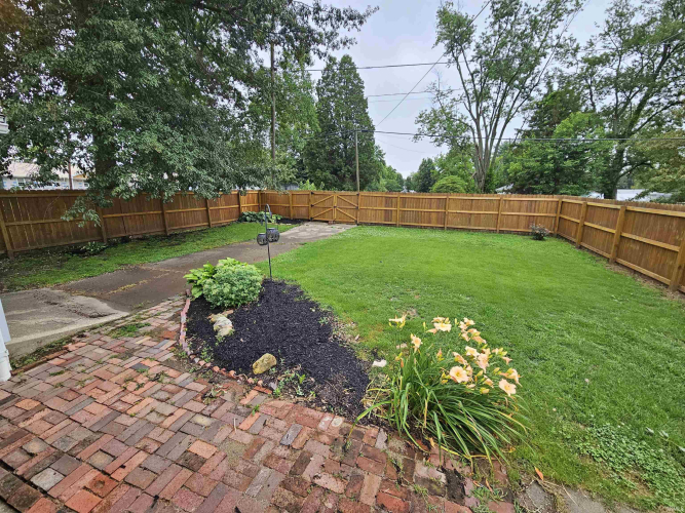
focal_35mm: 13
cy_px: 256
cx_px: 342
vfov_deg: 89.9
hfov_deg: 106.2
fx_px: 257
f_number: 2.2
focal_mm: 2.2
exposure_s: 1/120
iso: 80
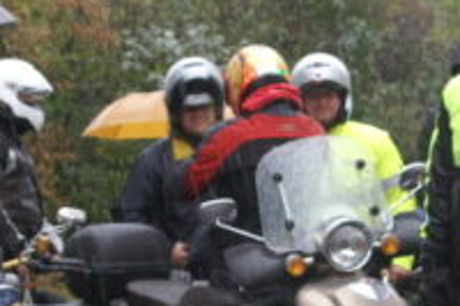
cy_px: 208
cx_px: 313
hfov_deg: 11.9
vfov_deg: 7.9
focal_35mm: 173
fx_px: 2209
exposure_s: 1/40
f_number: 5.6
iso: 400
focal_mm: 30
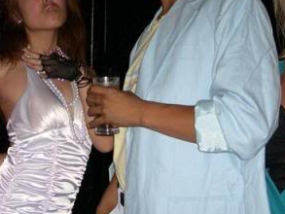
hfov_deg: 23.5
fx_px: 684
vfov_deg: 17.4
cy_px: 3
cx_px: 97
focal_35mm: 83
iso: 100
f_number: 2.8
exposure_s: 1/60
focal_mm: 8
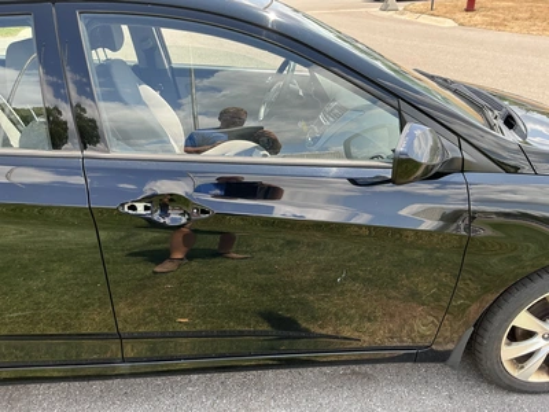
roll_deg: +0.8
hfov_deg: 63.4
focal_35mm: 28
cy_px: 206
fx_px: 444
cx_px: 274
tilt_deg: -25.1
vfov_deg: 49.7
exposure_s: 1/360
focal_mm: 3
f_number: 1.8
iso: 25
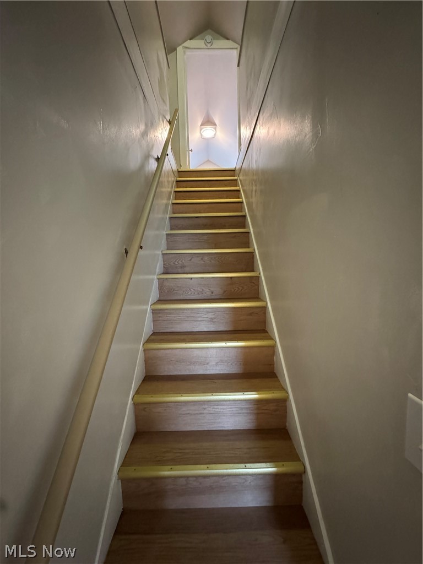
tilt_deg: -3.7
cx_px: 212
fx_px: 228
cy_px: 282
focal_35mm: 14
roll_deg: +1.7
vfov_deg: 102.1
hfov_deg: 85.7
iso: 1600
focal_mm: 2.22
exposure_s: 1/40
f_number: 2.2
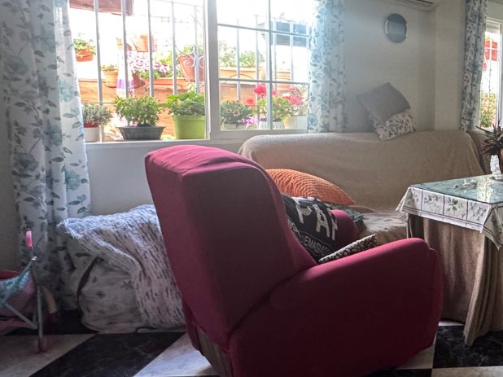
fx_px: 494
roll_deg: -1.1
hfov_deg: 43.8
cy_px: 149
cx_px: 531
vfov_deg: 41.6
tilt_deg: -4.9
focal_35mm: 34
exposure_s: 1/60
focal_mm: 2.22
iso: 500
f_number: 2.2
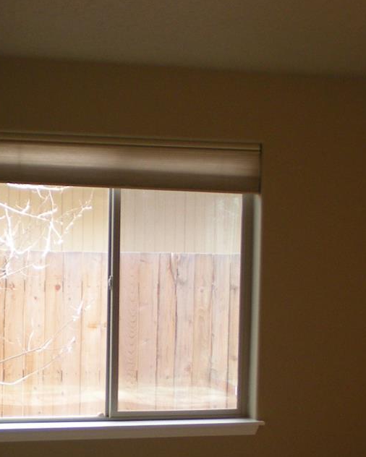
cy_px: 357
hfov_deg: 17.5
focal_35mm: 88
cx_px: 187
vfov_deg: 21.5
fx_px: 1191
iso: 113
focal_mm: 6.3
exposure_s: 1/59
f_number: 3.1
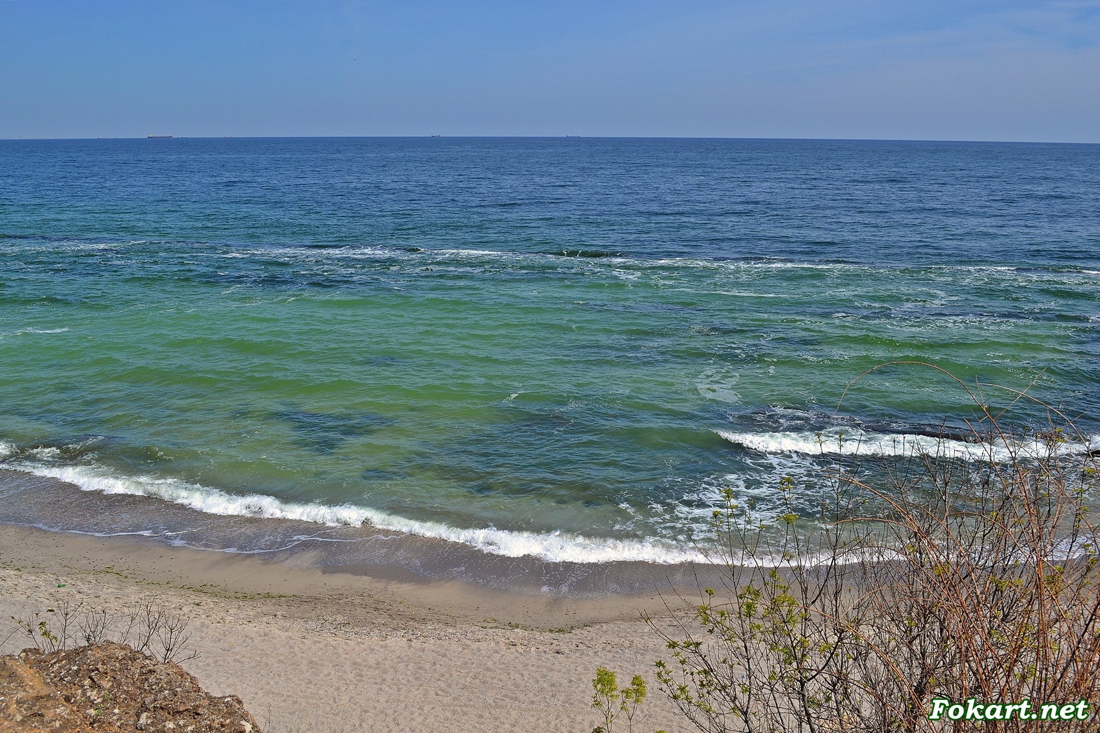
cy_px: 366
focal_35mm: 33
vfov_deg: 40.0
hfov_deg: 57.2
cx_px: 550
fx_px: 1008
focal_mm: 22
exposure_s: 1/320
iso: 100
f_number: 8
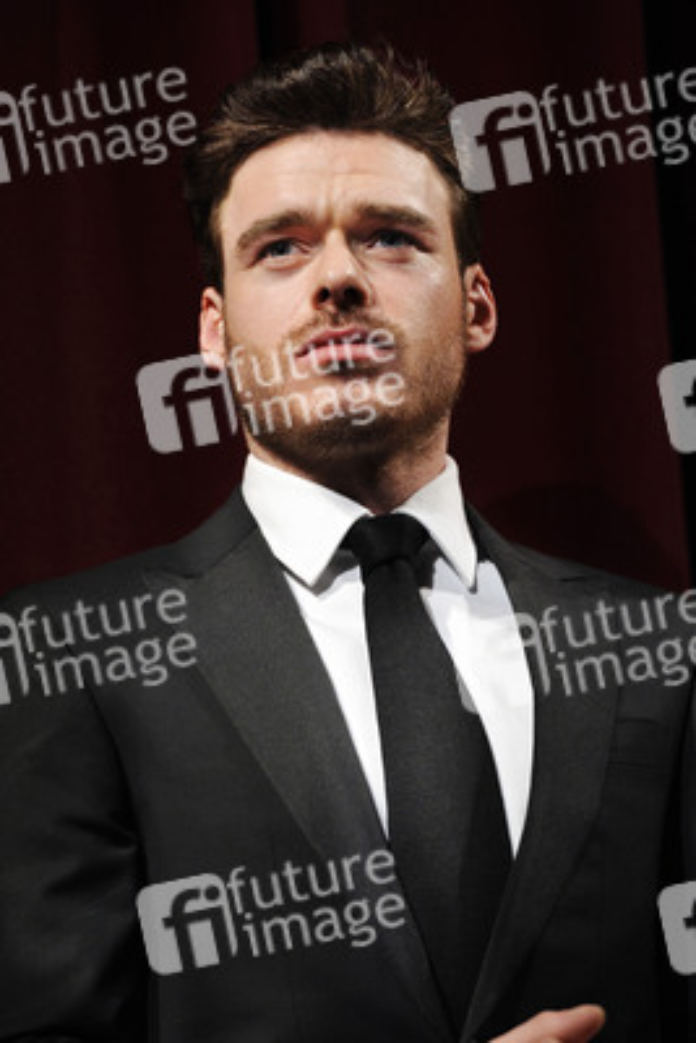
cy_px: 522
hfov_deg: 6.9
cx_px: 348
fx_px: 5795
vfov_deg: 10.3
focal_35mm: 200
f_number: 4
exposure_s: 1/200
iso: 1000
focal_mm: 200
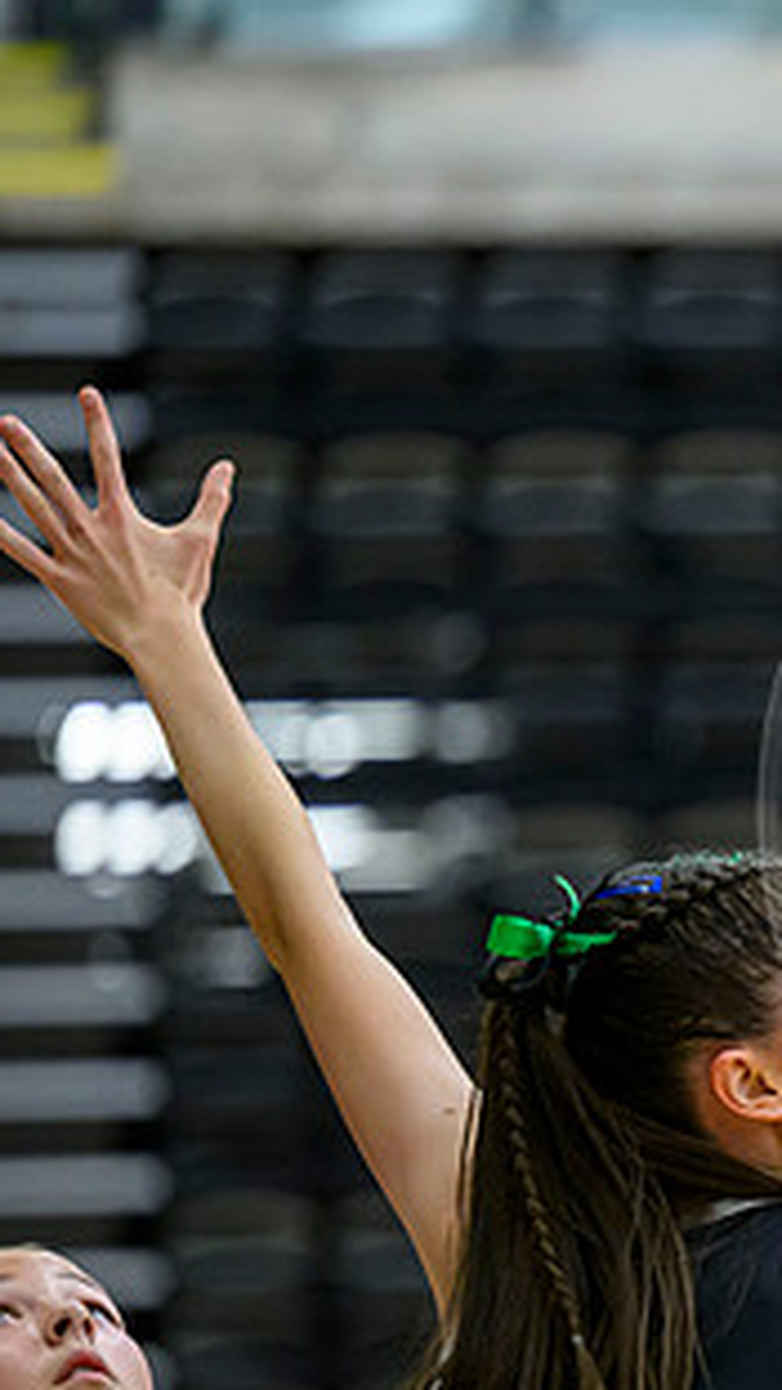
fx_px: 13193
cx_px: 1667
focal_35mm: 358
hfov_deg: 3.4
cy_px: 1045
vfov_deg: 6.0
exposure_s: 1/1250
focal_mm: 135
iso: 3200
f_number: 2.8
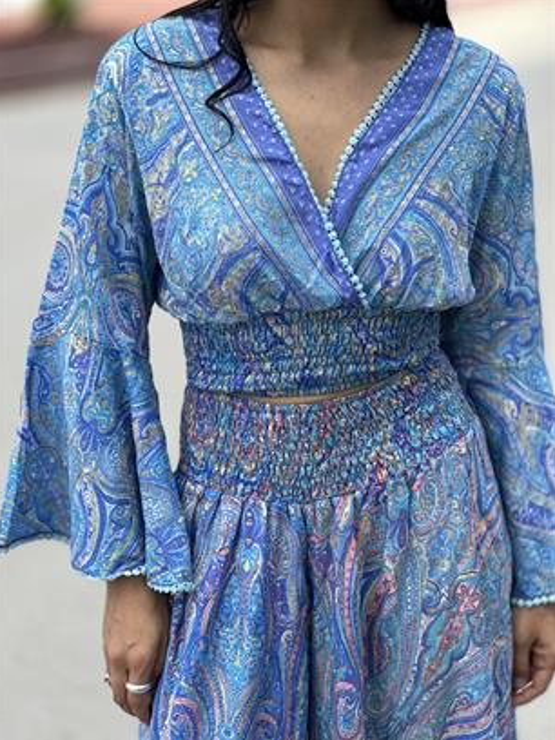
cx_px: 276
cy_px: 373
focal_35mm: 78
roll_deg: +0.3
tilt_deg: -19.0
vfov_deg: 25.0
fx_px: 1667
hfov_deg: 18.9
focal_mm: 9
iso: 20
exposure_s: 1/129
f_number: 2.8
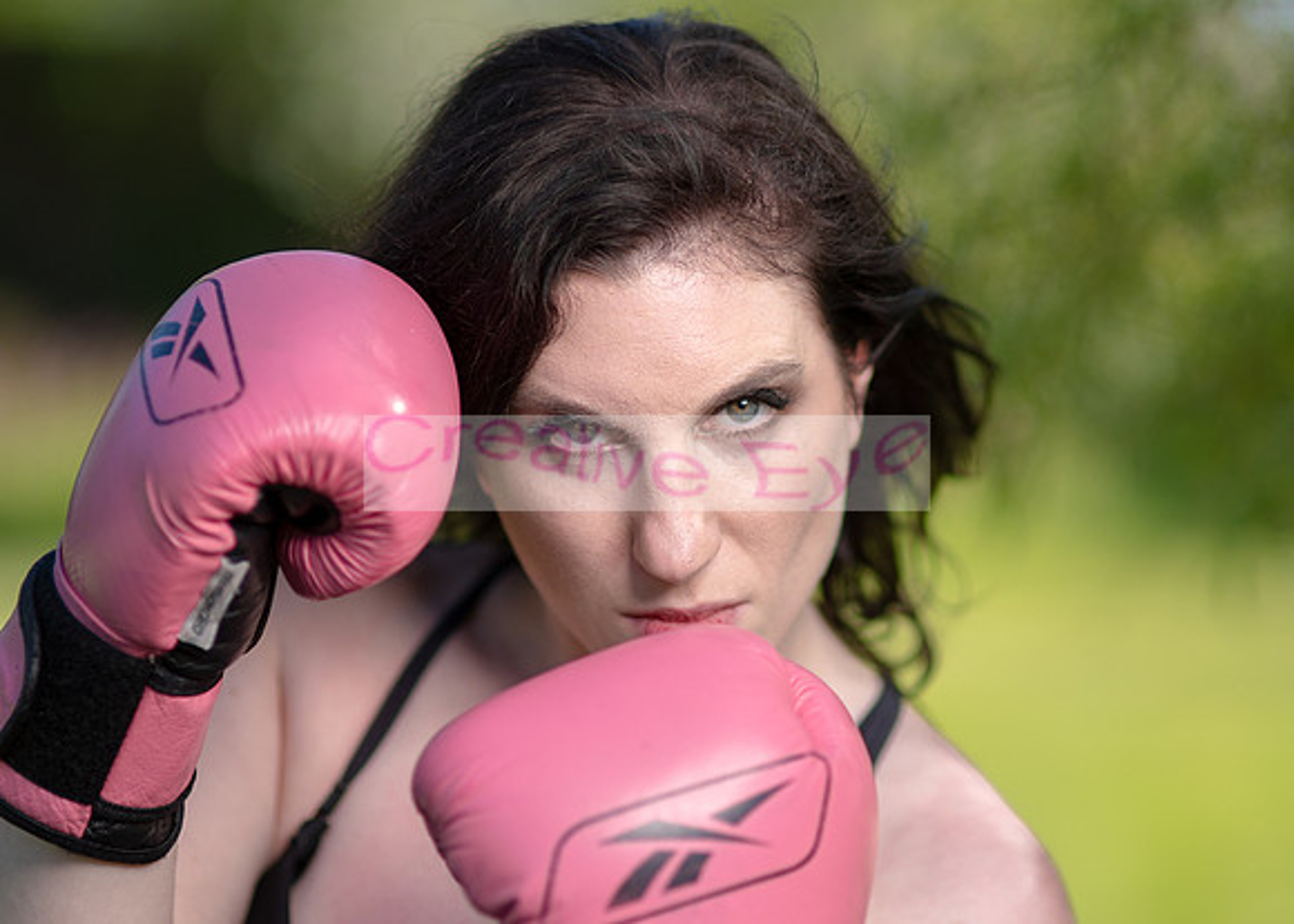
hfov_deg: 15.0
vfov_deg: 10.7
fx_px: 4909
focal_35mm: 134
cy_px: 462
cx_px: 693
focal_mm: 85
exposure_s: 1/4000
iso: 100
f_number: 1.4
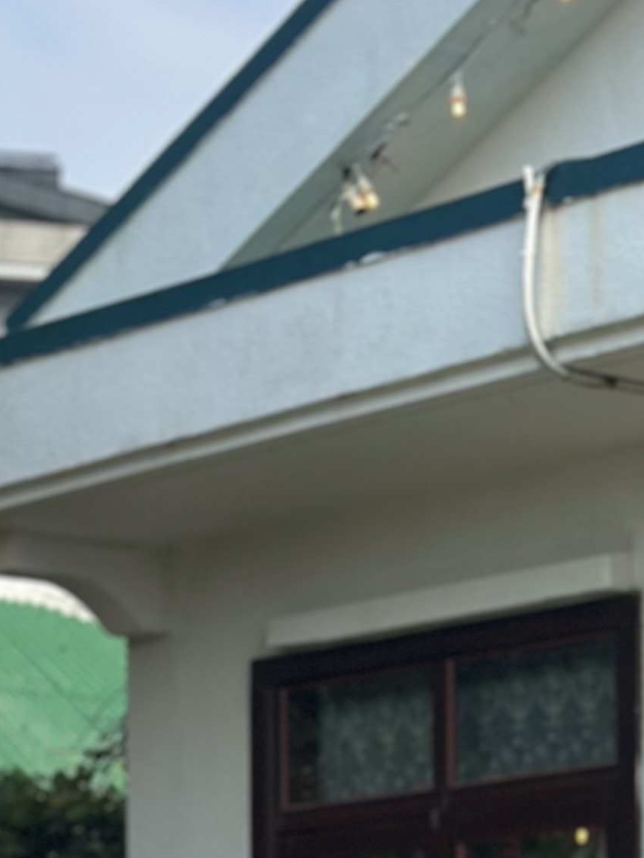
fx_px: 4266
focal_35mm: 172
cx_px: 761
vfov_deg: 11.2
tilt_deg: +1.9
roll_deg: +0.4
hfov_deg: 8.5
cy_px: 1117
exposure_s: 1/3597
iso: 100
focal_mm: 6.86
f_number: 1.78
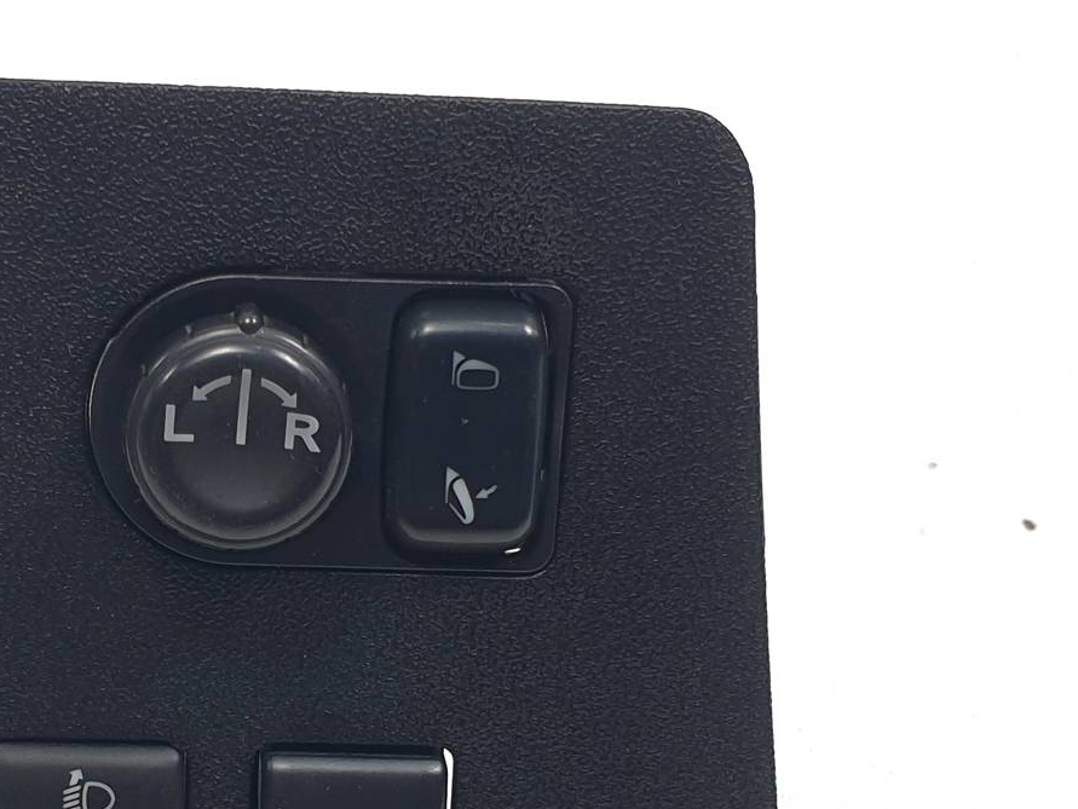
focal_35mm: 42
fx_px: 1308
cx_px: 284
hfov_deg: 43.5
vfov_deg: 33.5
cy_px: 634
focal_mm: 4.3
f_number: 2.4
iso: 50
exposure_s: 1/176
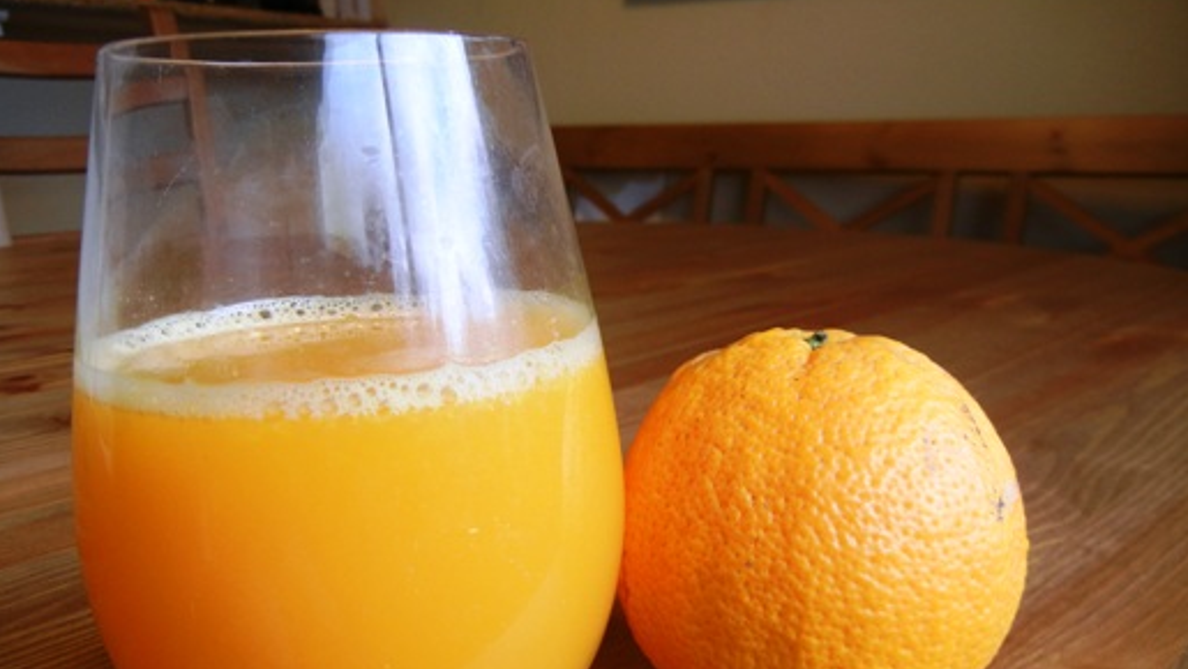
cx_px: 593
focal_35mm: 33
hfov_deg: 59.5
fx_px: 1040
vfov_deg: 35.5
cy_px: 422
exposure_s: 1/57.4
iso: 160
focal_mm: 5.4
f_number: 3.5
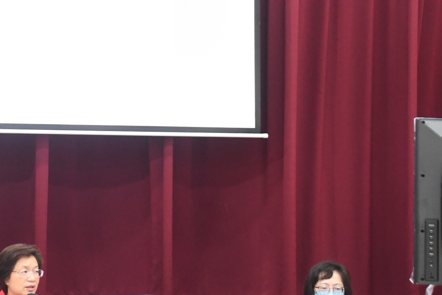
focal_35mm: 107
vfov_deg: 12.8
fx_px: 1314
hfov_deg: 18.6
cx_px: 3
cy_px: 137
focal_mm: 30
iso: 2500
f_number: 4
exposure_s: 1/60
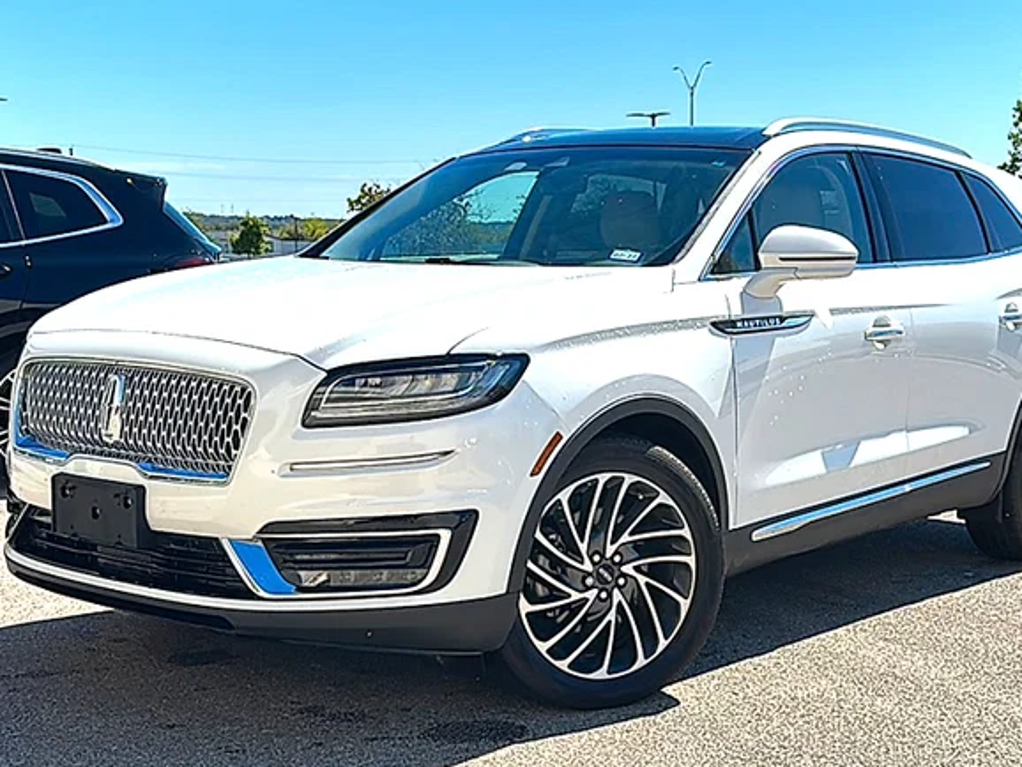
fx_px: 1359
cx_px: 562
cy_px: 386
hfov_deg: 41.2
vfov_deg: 31.5
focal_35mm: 46
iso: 80
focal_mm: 6.86
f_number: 1.78
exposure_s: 1/7143
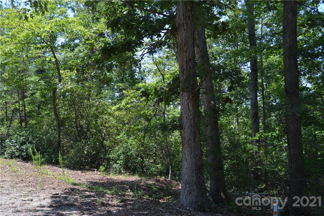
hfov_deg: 49.6
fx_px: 351
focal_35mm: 39
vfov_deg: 34.2
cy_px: 108
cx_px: 162
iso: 100
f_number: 5.6
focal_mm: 26
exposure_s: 1/125
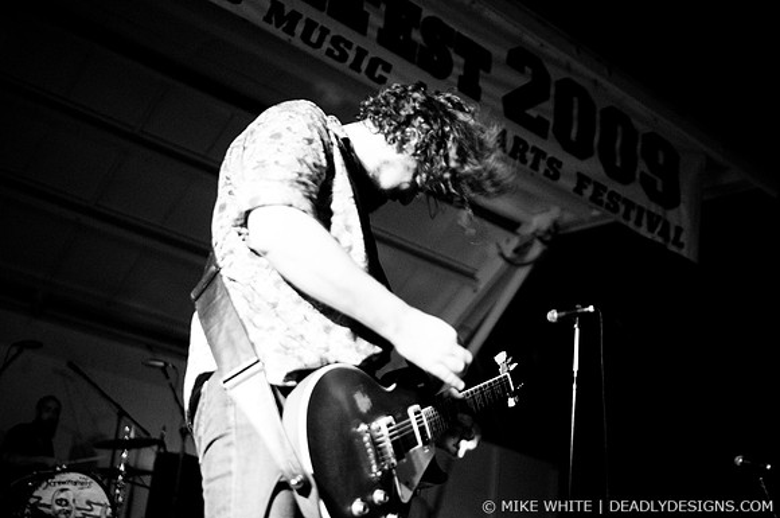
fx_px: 974
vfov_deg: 29.8
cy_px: 259
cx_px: 390
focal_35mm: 45
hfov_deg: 43.7
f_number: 1.8
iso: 1000
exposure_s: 1/160
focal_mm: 30
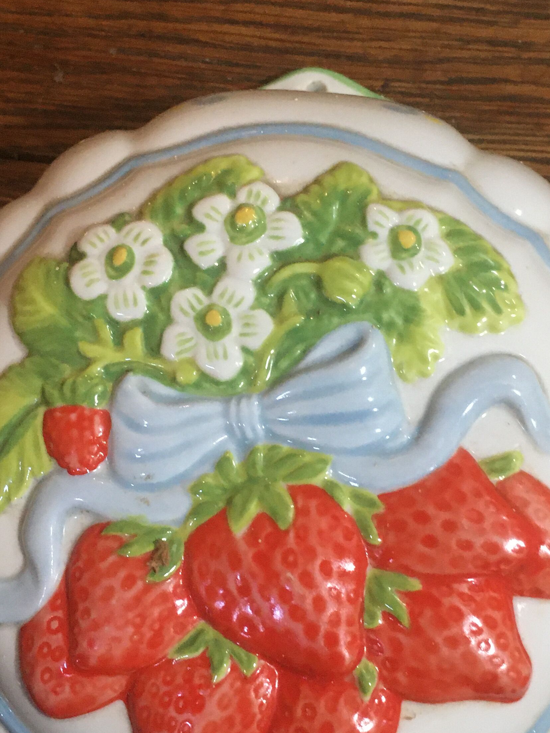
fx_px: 1123
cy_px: 412
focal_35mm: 53
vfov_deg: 36.1
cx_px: 274
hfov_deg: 27.5
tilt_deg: -82.8
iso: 200
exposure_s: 1/25
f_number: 2.2
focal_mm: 4.15
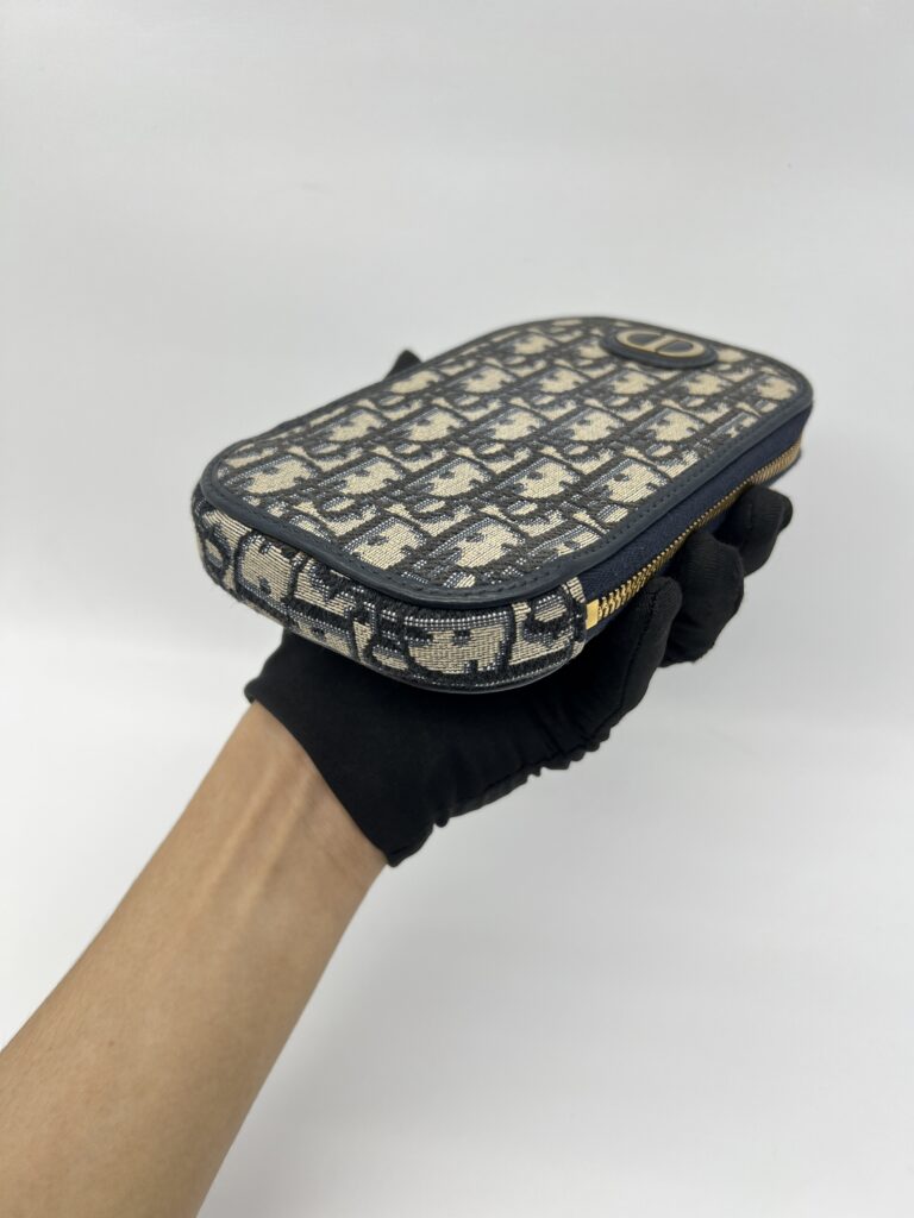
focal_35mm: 26
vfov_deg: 67.3
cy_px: 609
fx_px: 915
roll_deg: -2.4
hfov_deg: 53.1
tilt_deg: -40.2
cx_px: 457
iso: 32
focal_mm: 5.7
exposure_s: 1/121
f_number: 1.5
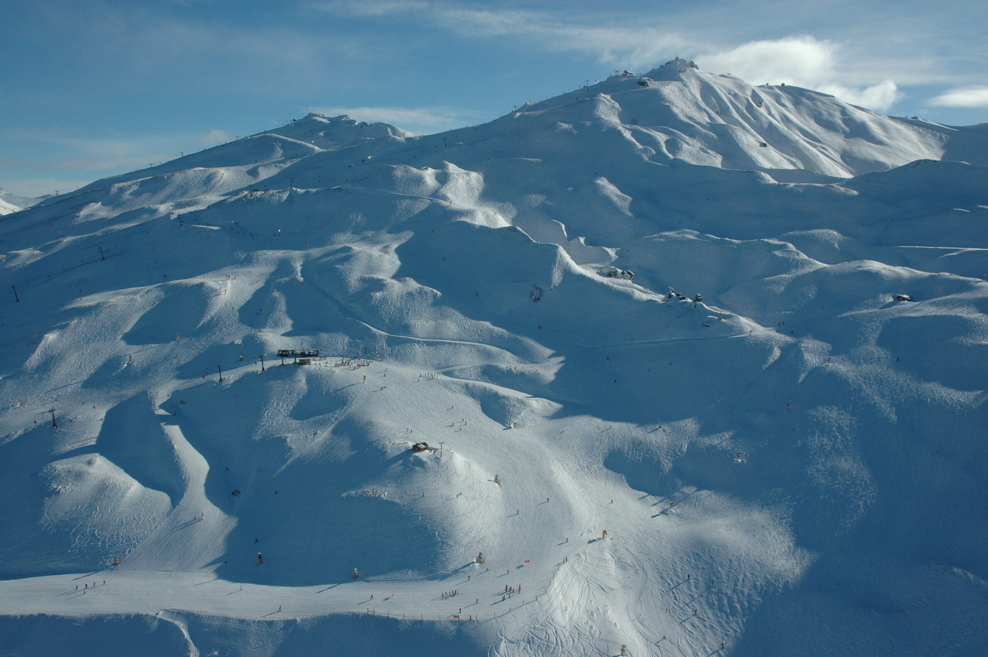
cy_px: 328
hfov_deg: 57.3
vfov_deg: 39.9
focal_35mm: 33
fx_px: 905
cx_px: 494
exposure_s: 1/400
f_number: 10
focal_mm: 22
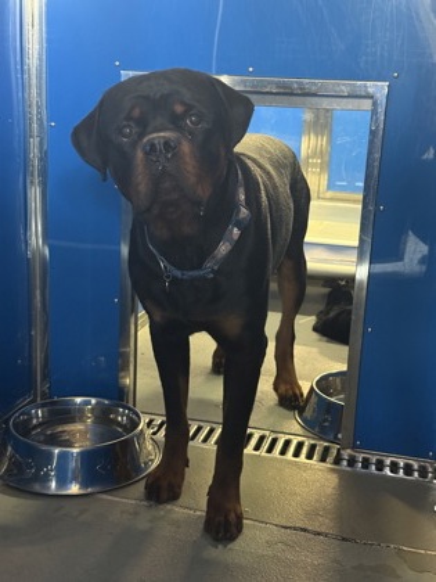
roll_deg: -3.4
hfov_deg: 30.3
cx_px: 218
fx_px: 806
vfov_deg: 39.7
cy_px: 291
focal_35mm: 48
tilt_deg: -14.8
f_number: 1.78
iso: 800
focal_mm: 6.76
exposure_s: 1/24
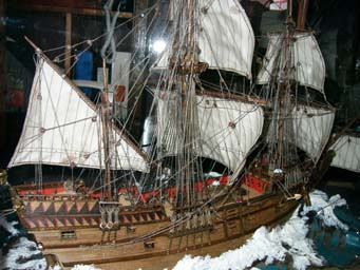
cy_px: 135
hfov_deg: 52.6
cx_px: 180
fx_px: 364
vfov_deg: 40.7
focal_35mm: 35
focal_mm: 5.8
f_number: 2.8
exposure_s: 1/60
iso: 100
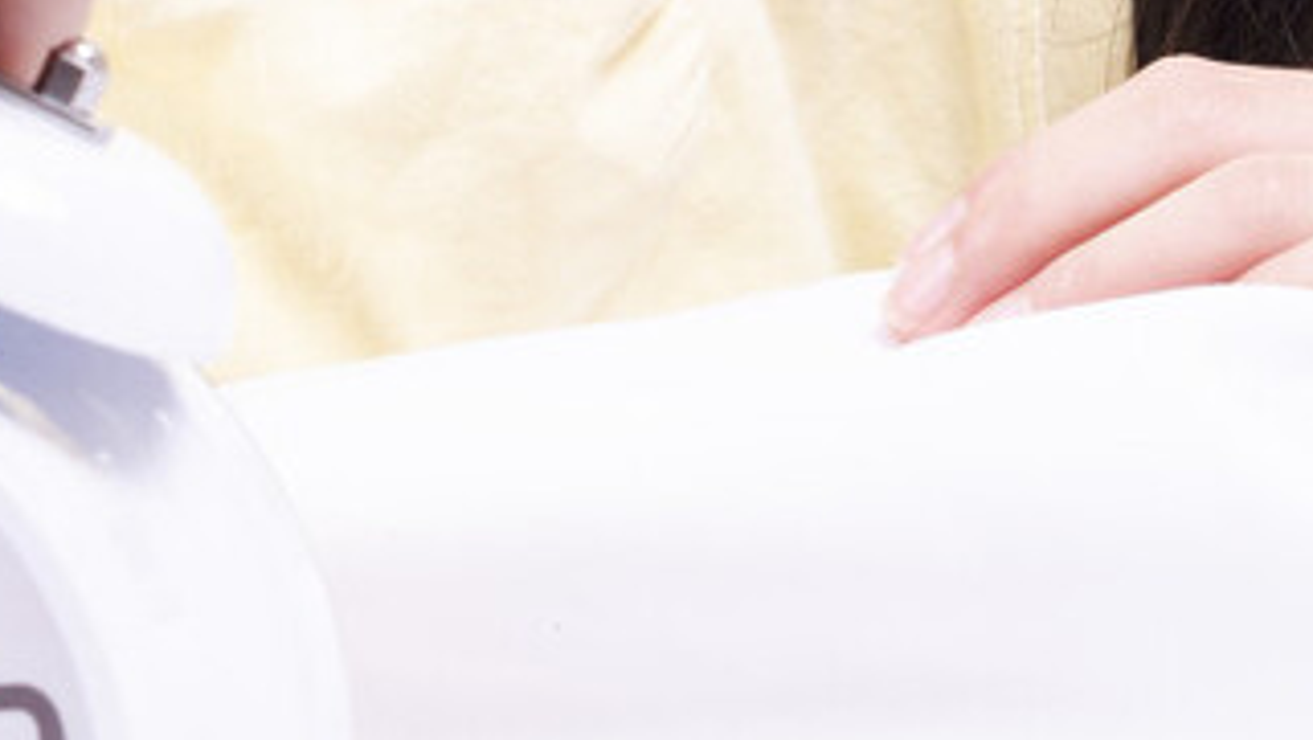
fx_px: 10207
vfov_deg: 4.1
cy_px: -407
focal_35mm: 293
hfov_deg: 7.3
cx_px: 1051
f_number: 8
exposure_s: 1/125
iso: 100
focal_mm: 50
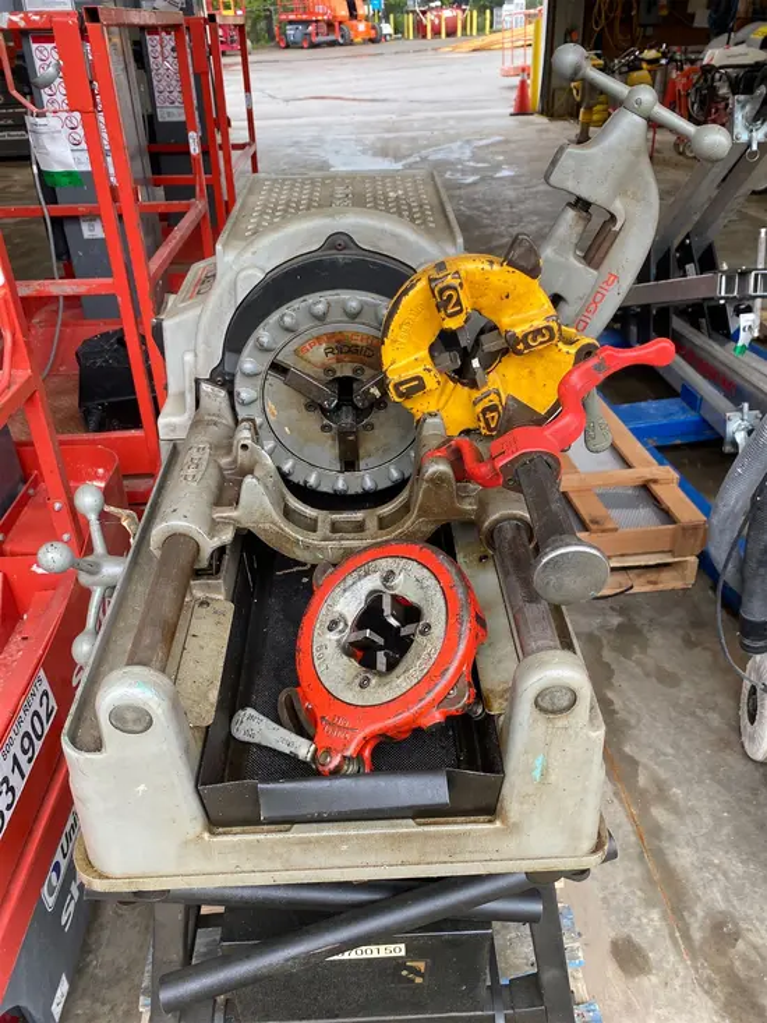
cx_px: 384
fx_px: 768
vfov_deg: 67.3
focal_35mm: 26
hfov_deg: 53.1
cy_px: 512
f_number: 1.8
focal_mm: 4.25
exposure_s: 1/121
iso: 80
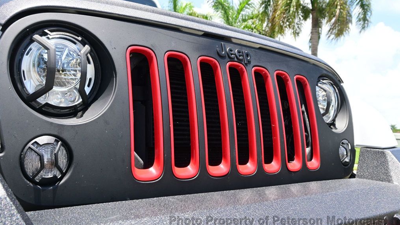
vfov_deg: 33.0
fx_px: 380
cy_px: 98
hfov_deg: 55.6
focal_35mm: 36
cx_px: 202
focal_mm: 22.5
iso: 100
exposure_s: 1/160
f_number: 6.3
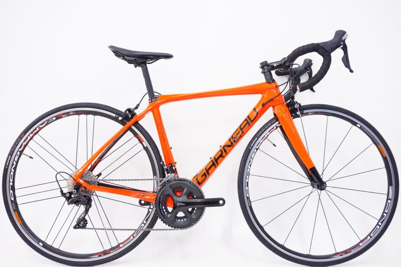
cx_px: 200
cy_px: 134
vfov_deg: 41.7
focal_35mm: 32
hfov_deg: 59.5
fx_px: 351
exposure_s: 1/40
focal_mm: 21
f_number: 5.6
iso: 1600
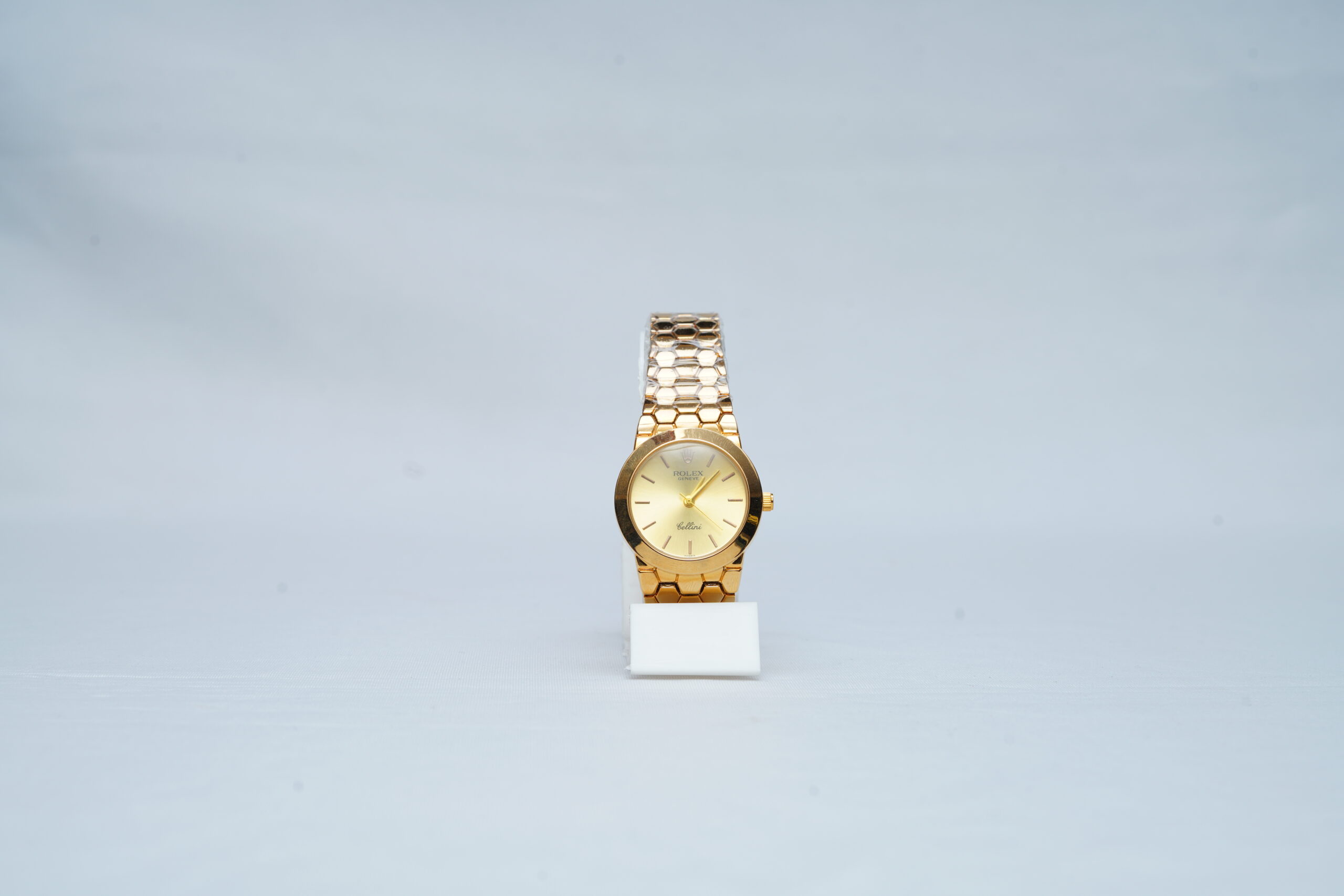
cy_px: 448
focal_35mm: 50
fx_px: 1867
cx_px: 672
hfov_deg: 39.6
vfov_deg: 27.0
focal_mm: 50
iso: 125
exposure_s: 1/160
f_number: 9
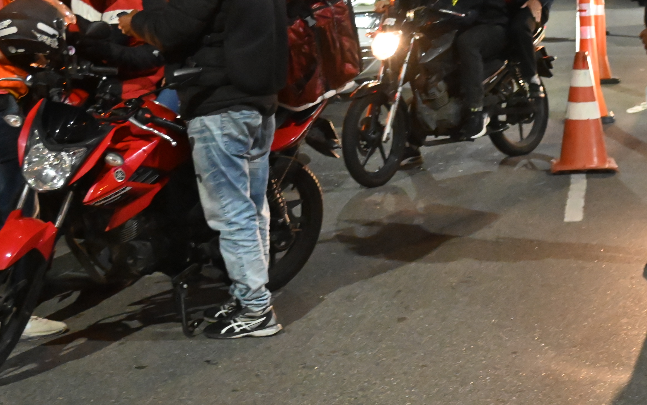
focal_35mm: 88
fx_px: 1552
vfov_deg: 14.8
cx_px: 466
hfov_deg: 23.4
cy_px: 162
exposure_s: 1/100
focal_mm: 32
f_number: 5.6
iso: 8000
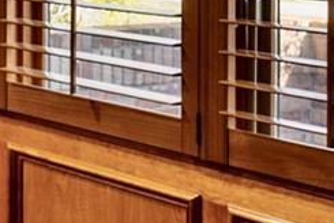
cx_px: -513
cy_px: -131
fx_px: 1031
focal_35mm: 111
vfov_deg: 11.7
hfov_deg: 13.0
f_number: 8
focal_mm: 17
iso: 200
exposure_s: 2
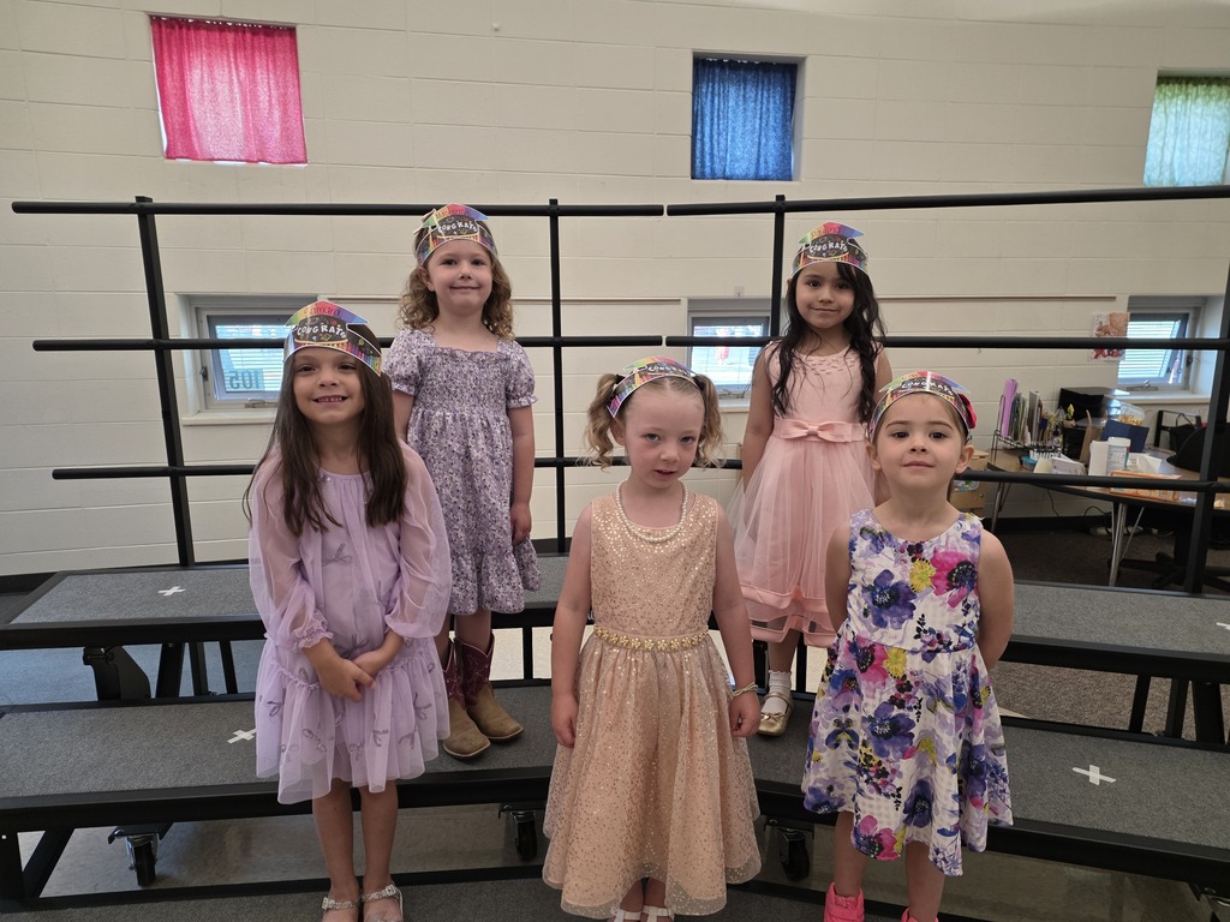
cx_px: 615
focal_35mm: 23
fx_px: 817
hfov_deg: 73.9
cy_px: 461
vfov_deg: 58.9
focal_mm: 6.3
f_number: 1.7
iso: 160
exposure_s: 1/180
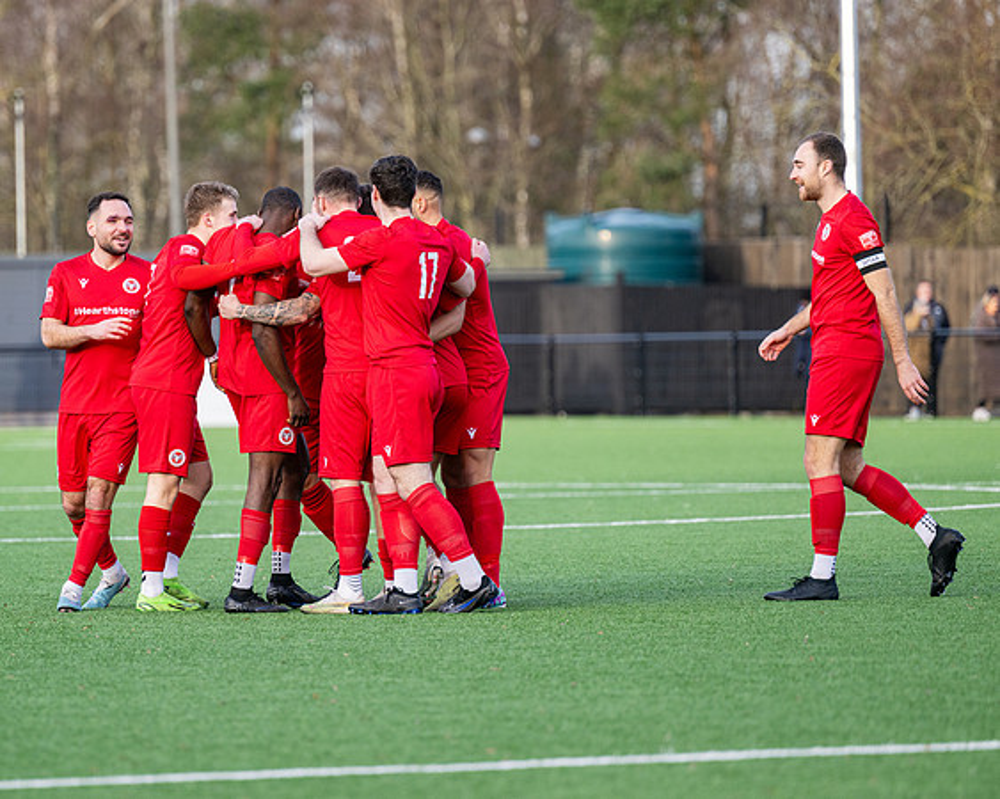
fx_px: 8714
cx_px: 416
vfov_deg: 5.3
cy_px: 397
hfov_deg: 6.6
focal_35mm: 295
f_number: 4
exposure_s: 1/1000
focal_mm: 250
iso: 400
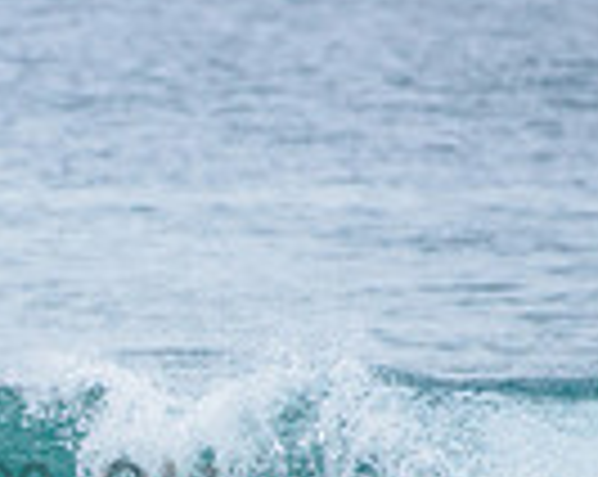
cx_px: -256
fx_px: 36211
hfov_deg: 0.9
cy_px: 443
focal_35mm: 2049
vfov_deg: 0.8
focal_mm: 500
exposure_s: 1/2000
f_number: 5.6
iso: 360
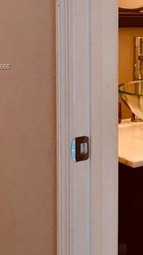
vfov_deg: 25.3
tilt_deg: -3.3
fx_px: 560
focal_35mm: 83
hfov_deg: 13.7
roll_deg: -1.2
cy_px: 67
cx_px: 211
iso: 40
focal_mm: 4.15
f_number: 2.2
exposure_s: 1/15
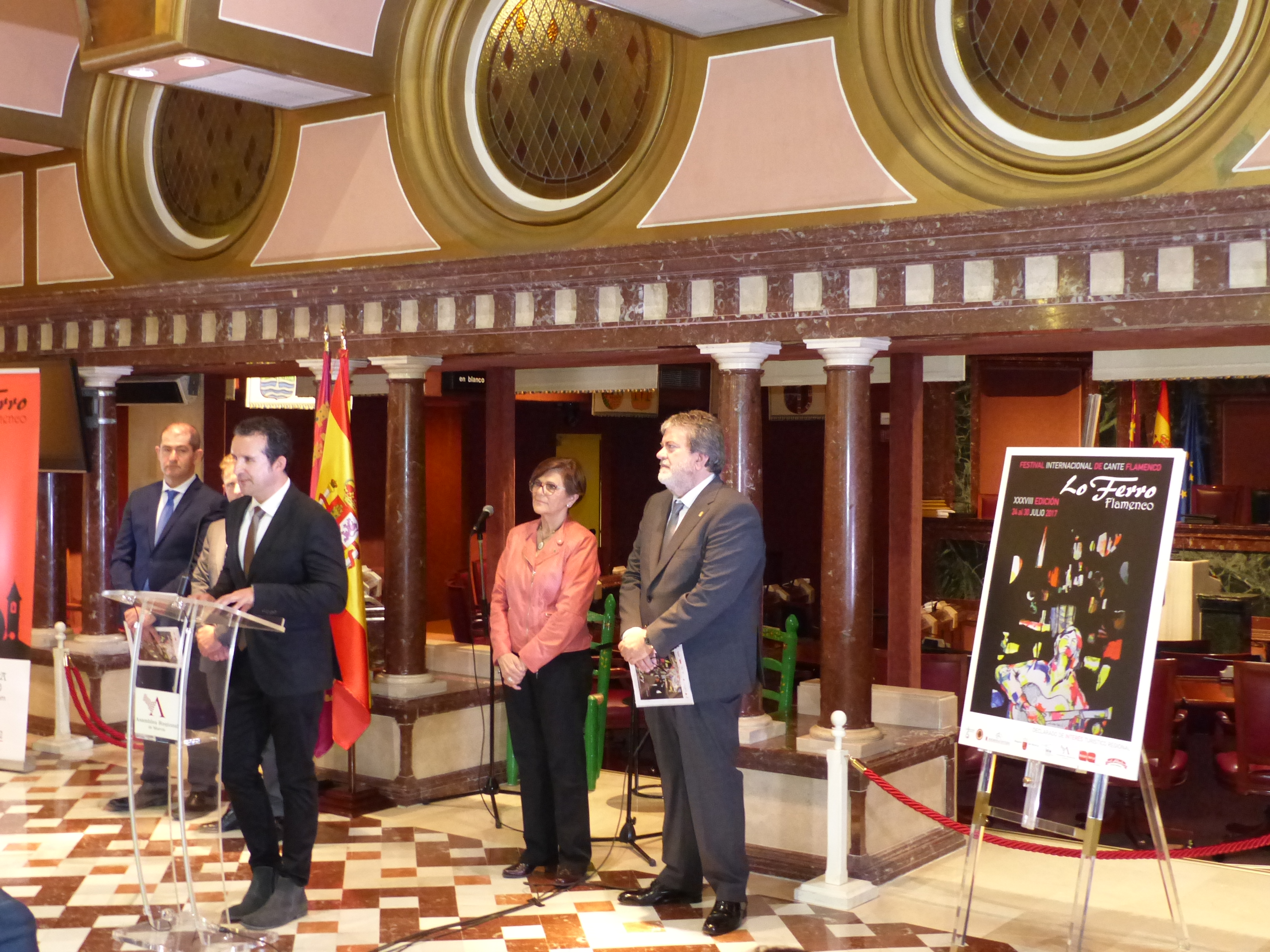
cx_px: 635
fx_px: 1614
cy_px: 476
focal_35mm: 44
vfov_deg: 32.9
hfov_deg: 42.9
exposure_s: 1/15
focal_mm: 7.8
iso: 800
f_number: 2.8
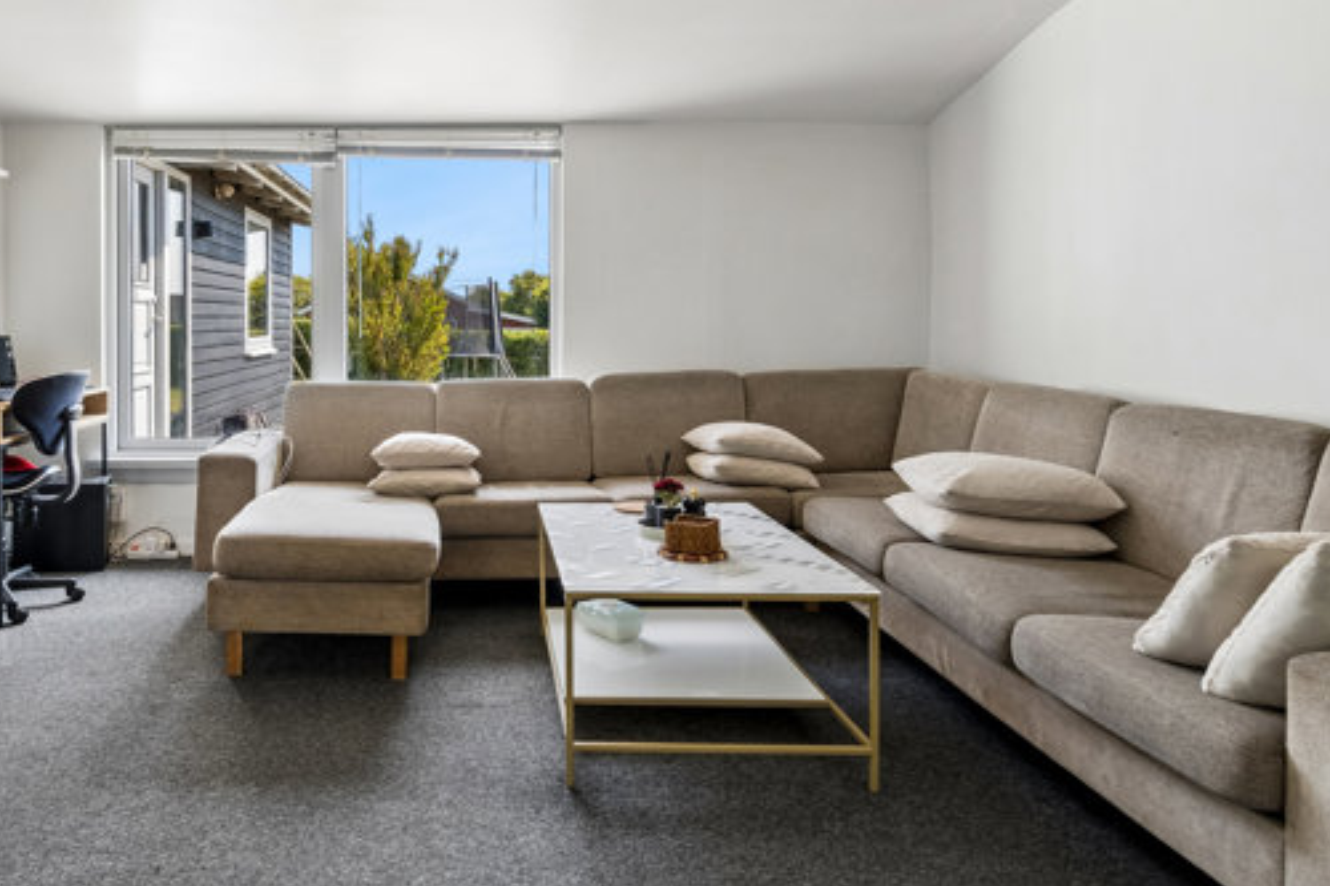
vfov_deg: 52.7
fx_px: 886
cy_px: 345
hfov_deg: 72.0
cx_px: 468
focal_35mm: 24
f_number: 8
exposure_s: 1/30
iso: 200
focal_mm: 10
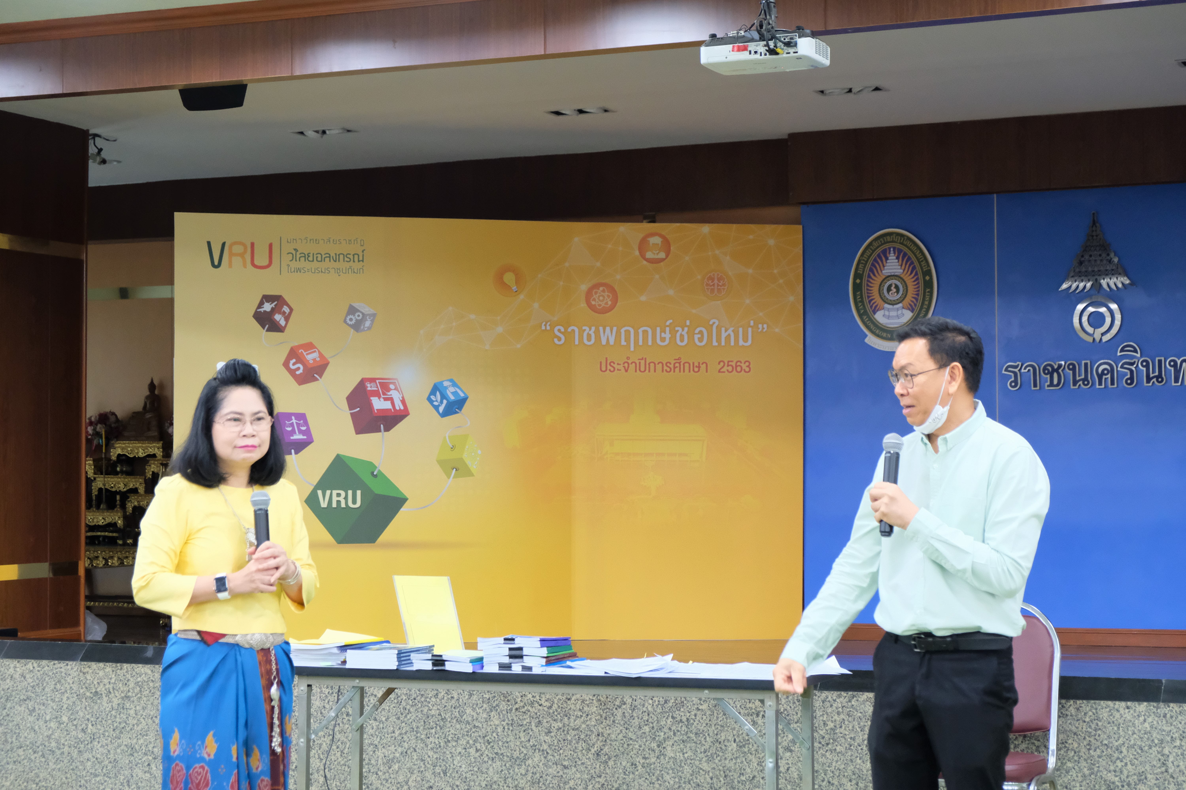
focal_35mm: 69
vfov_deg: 19.7
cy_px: 395
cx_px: 593
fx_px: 2273
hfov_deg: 29.2
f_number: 4
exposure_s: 1/40
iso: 3200
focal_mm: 46.3
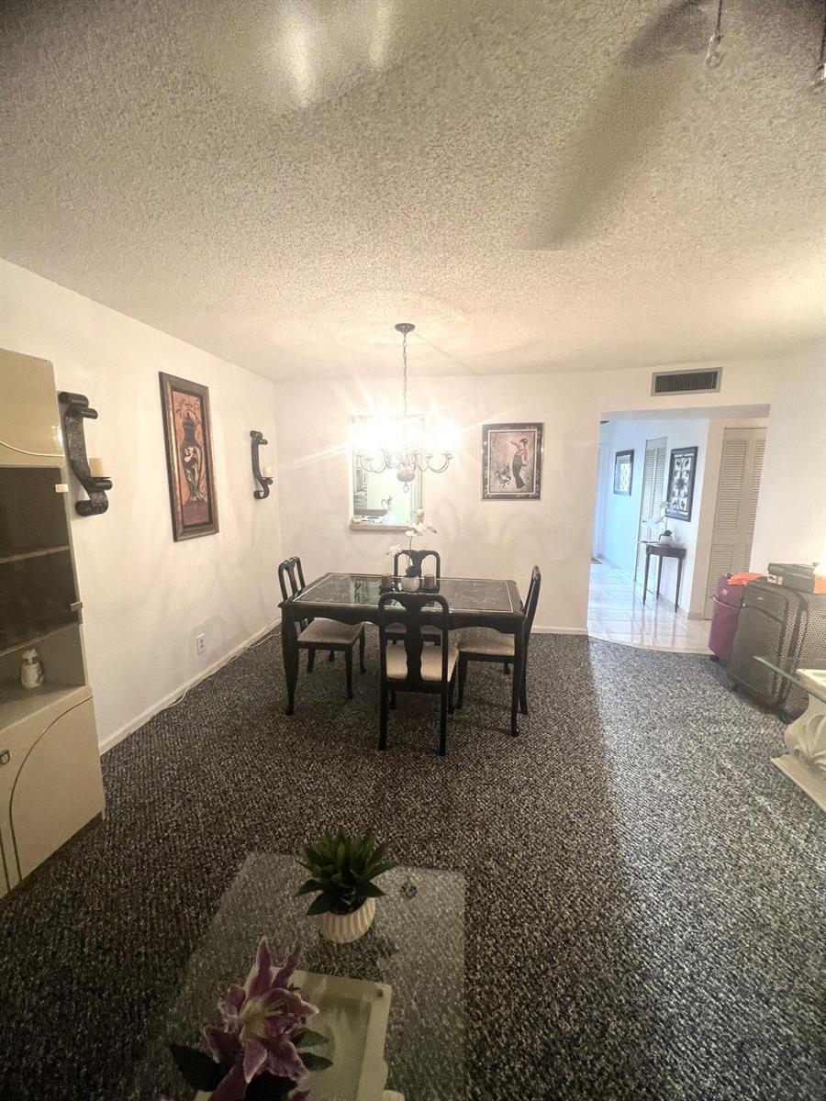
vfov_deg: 106.2
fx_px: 414
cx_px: 413
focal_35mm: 13
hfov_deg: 89.9
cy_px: 550
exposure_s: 1/60
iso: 200
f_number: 1.8
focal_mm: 1.57
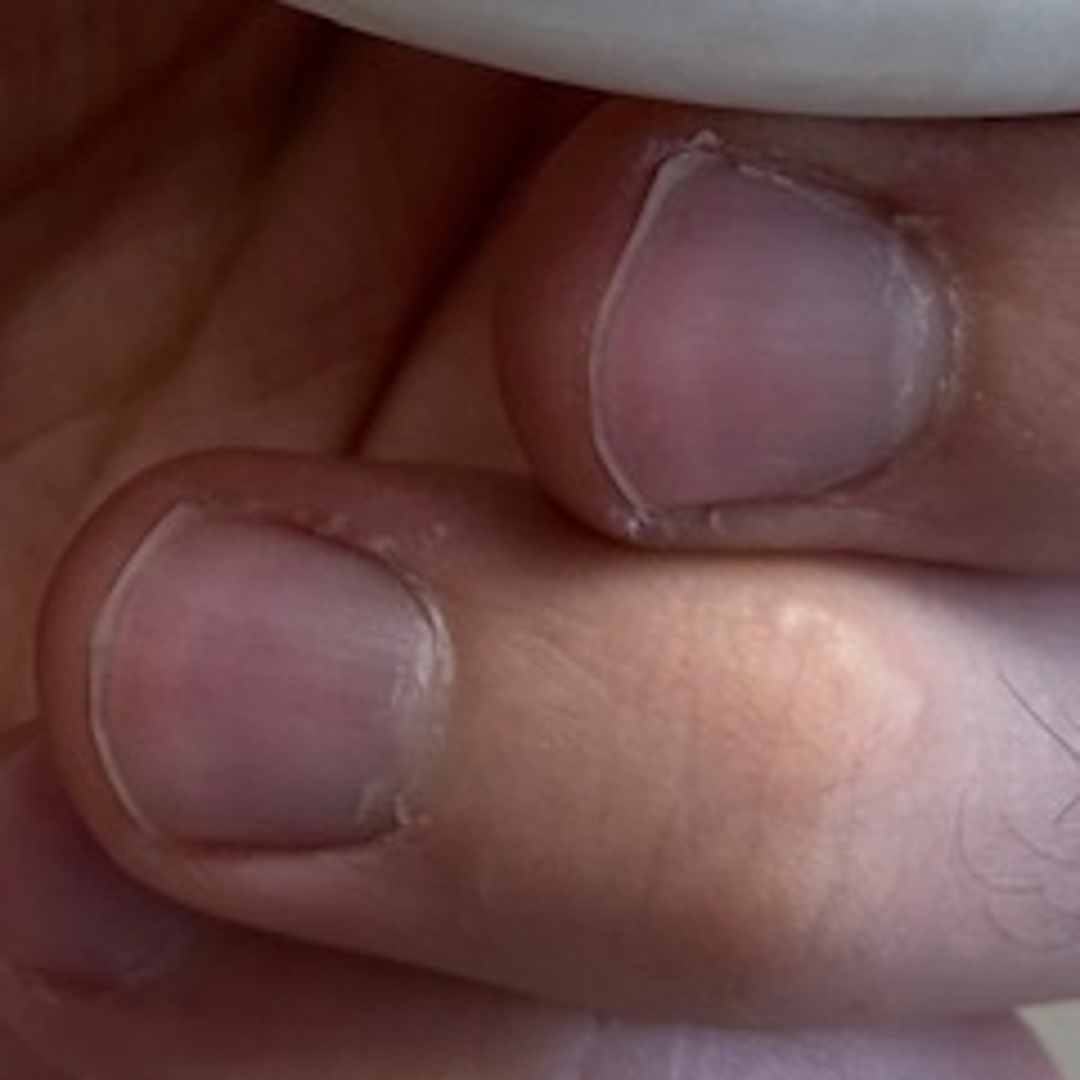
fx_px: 7977
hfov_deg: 7.7
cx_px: -144
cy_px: -724
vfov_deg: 7.6
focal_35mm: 226
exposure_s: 1/100
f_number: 1.78
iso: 64
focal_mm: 6.86
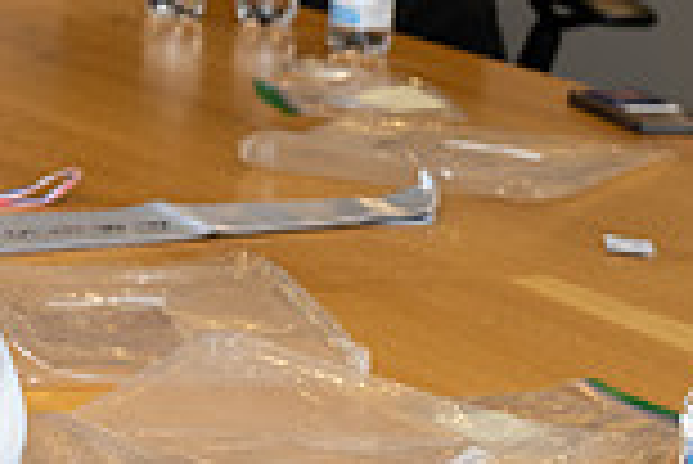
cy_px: 43
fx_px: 3487
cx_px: -531
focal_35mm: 181
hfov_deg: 10.7
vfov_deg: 7.6
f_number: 5
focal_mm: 48
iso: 1000
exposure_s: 1/125
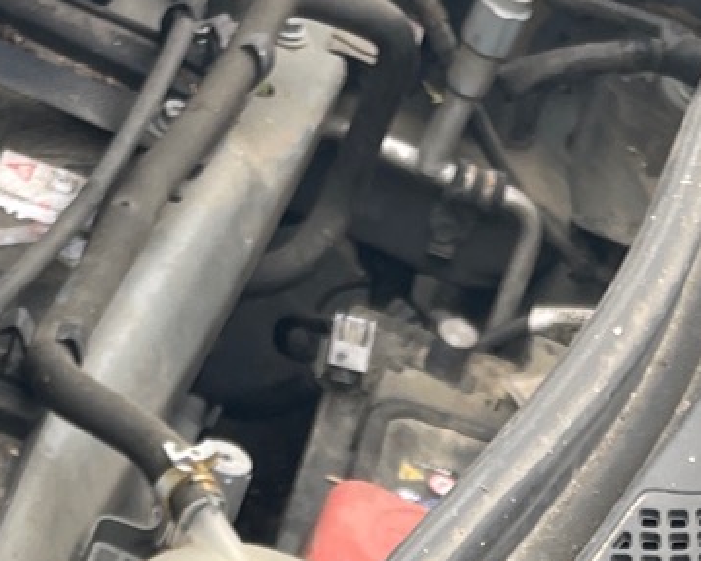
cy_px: 1097
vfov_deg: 11.1
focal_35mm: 127
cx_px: 280
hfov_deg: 15.1
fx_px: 2635
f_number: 1.6
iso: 32
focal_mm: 4.2
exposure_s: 1/200
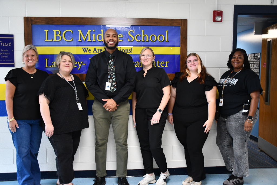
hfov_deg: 57.2
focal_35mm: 33
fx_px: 254
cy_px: 92
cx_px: 138
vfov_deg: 40.0
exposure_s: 1/125
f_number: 3.5
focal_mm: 22
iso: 2500
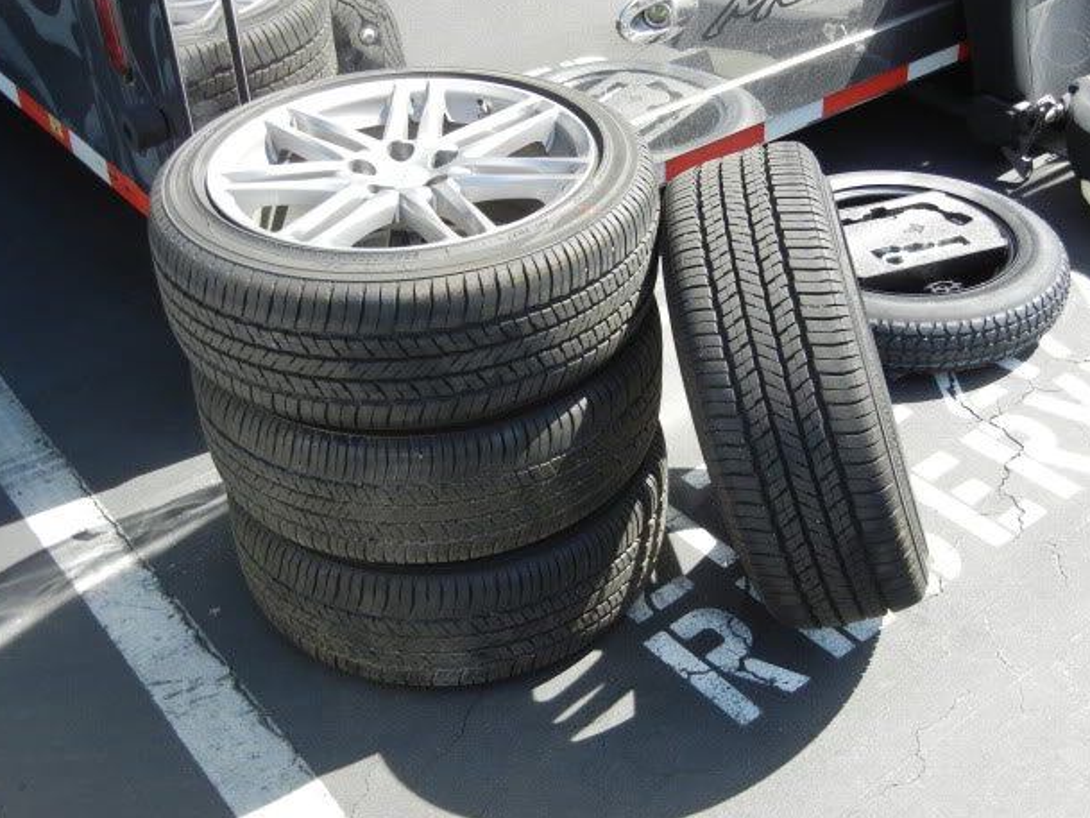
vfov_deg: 35.1
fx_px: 1291
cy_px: 390
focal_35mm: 41
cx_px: 551
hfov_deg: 45.8
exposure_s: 1/293
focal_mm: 7.1
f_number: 3.7
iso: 160
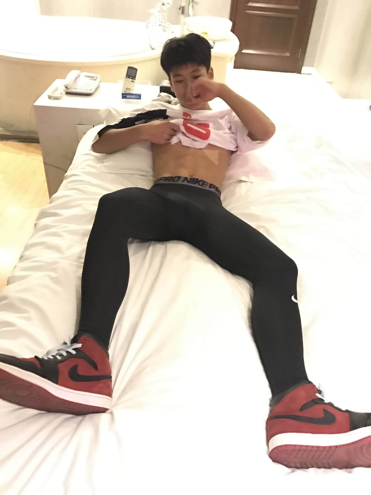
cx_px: 186
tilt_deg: -35.7
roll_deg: -3.4
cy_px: 248
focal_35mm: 28
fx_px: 400
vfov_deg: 63.4
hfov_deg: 49.7
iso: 320
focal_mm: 3.99
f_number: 1.8
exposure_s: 1/4
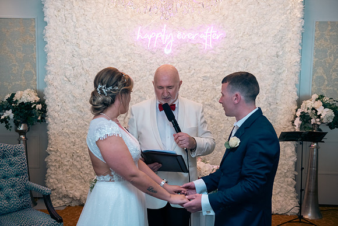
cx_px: 169
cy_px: 113
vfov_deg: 31.9
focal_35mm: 42
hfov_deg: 46.4
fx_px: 394
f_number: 3.5
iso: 640
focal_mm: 42
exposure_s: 1/160
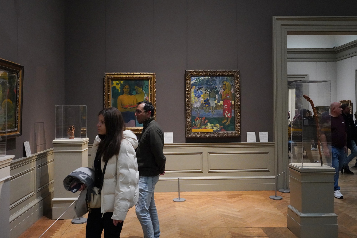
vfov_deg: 43.6
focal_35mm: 30
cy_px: 119
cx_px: 178
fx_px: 298
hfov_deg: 61.9
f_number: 5
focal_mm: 30
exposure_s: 1/100
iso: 8000
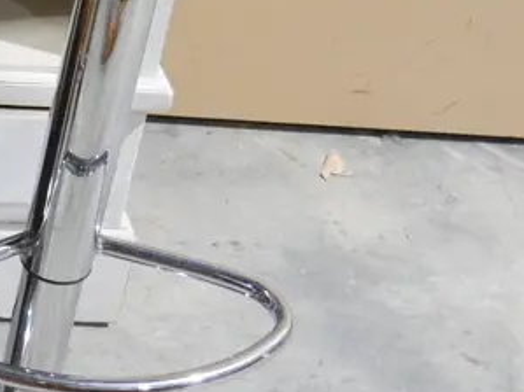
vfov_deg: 15.3
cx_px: -261
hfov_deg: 18.2
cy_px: 66
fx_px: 1453
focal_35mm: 96
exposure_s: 1/60
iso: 640
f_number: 3.5
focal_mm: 14
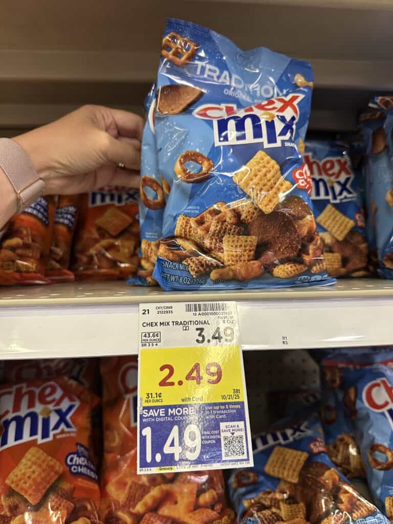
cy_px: 262
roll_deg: -0.6
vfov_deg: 71.6
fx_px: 363
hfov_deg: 56.8
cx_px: 196
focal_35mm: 24
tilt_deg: -0.2
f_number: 1.78
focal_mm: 6.86
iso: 250
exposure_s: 1/87
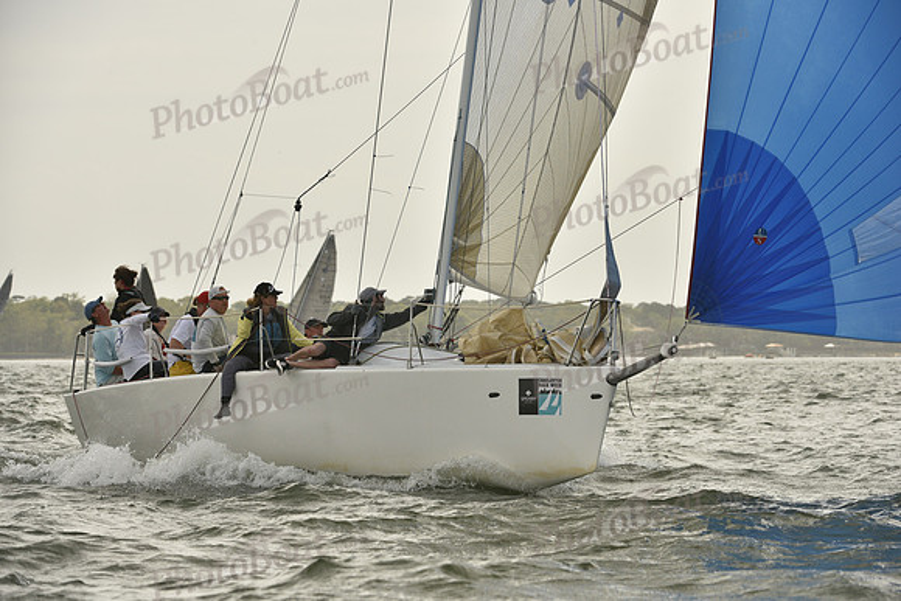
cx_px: 450
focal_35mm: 200
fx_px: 5006
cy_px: 300
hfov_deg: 10.3
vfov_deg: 6.9
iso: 320
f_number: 8
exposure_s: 1/1250
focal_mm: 200
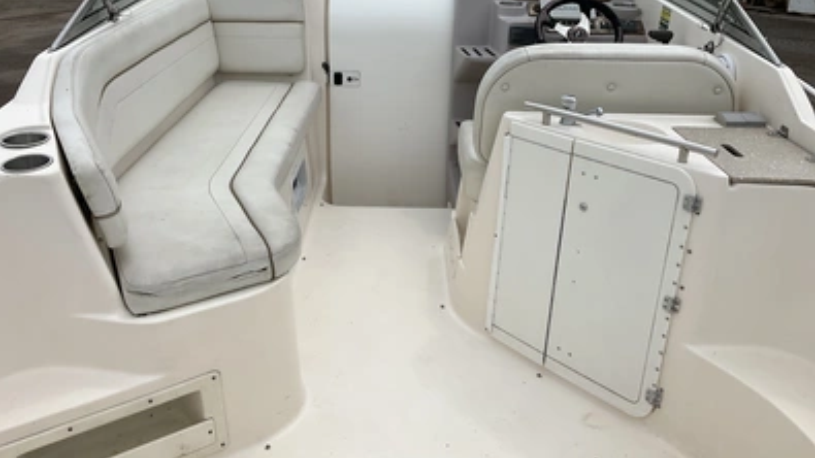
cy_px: 173
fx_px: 691
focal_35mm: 32
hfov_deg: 61.0
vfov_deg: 36.5
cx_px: 404
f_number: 1.8
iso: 25
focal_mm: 3
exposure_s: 1/3534
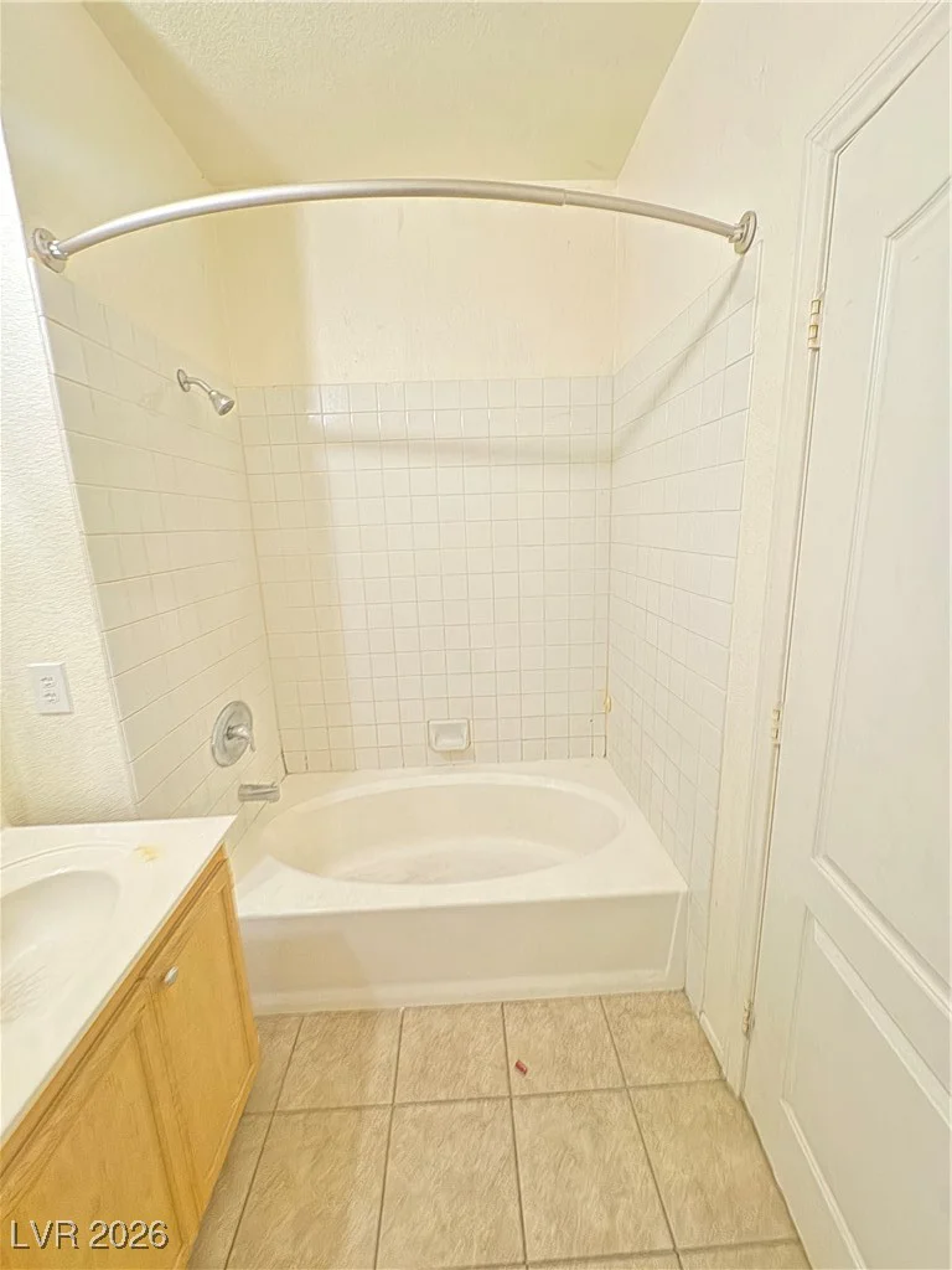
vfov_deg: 102.1
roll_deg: +1.9
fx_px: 513
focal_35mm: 14
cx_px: 476
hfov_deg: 85.7
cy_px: 635
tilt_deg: -9.7
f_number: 2.2
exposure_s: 1/7
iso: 5000
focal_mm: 2.22
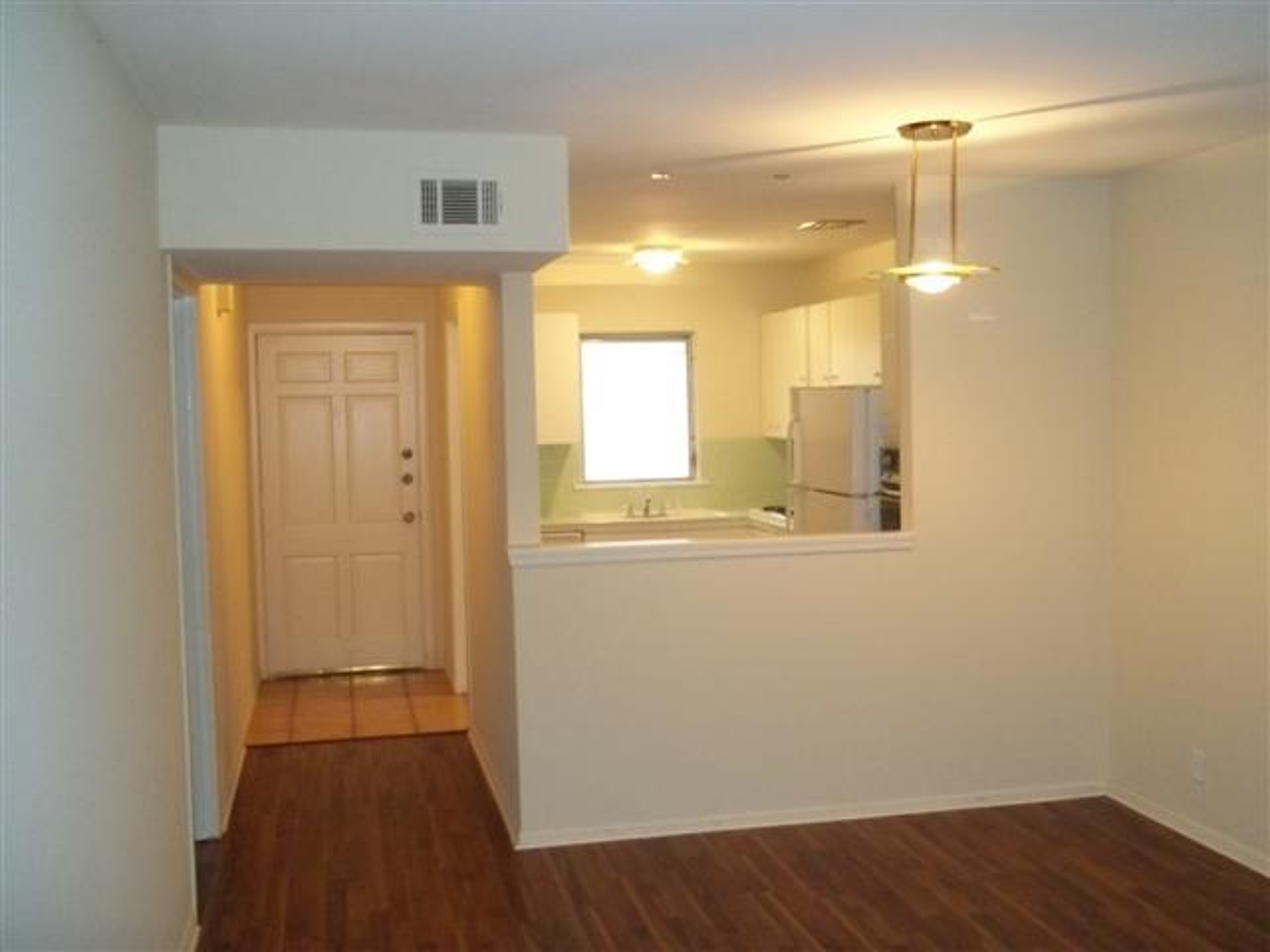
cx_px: 635
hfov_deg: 51.4
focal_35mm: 36
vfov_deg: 39.7
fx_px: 1321
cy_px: 476
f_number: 3.1
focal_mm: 6.5
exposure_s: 1/30
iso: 320
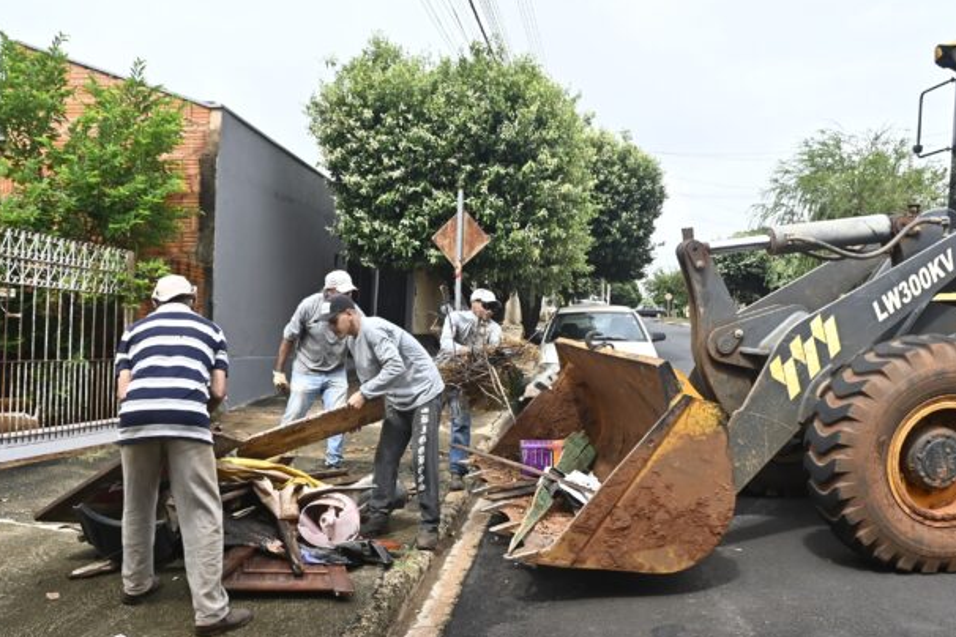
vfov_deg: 42.3
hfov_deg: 60.3
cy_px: 356
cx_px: 481
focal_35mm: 31
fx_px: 823
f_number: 11
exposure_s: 1/320
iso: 320
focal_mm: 18
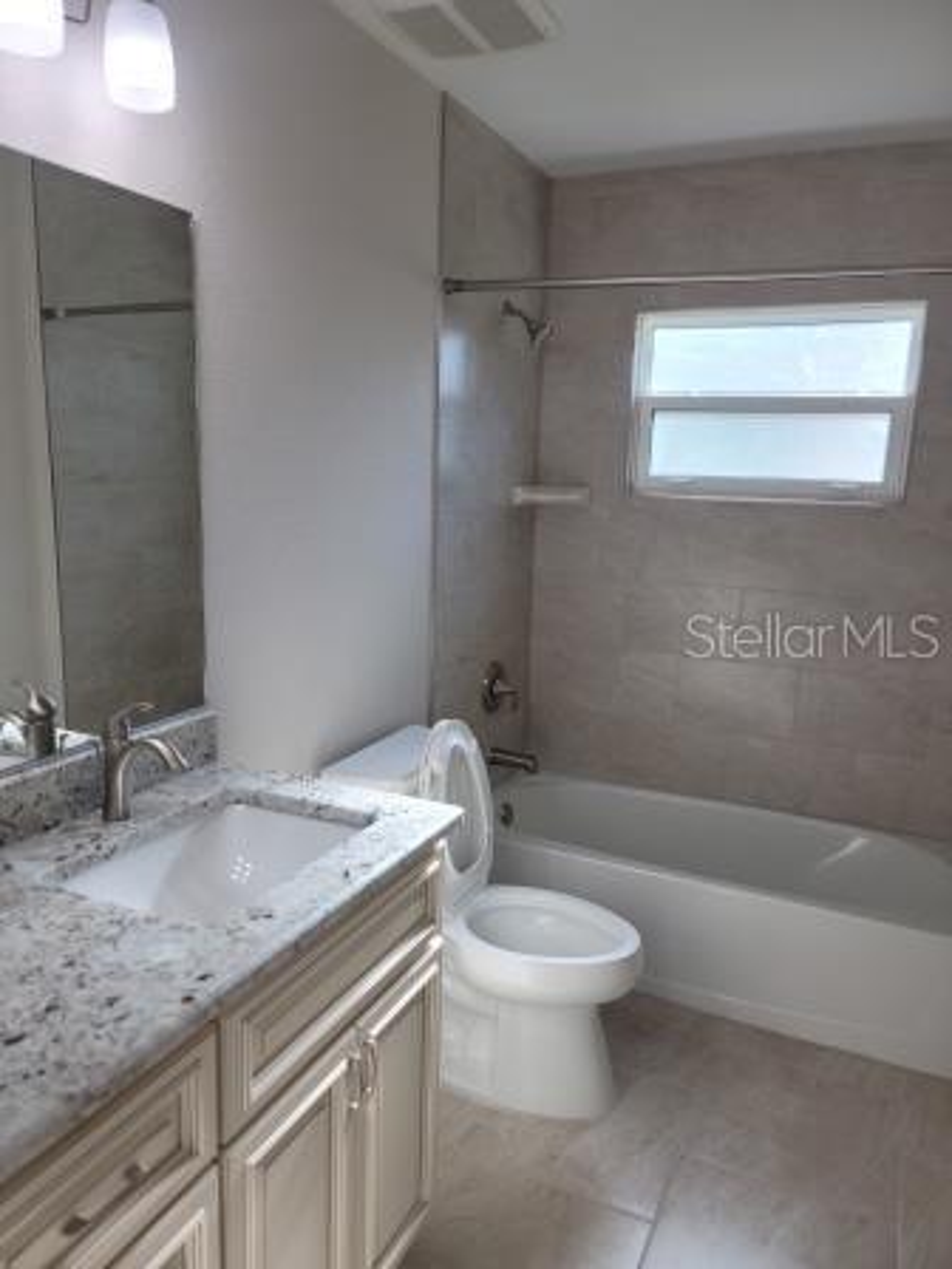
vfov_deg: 69.4
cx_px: 476
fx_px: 917
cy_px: 634
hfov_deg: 54.9
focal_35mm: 25
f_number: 1.8
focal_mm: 7
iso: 32
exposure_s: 1/120
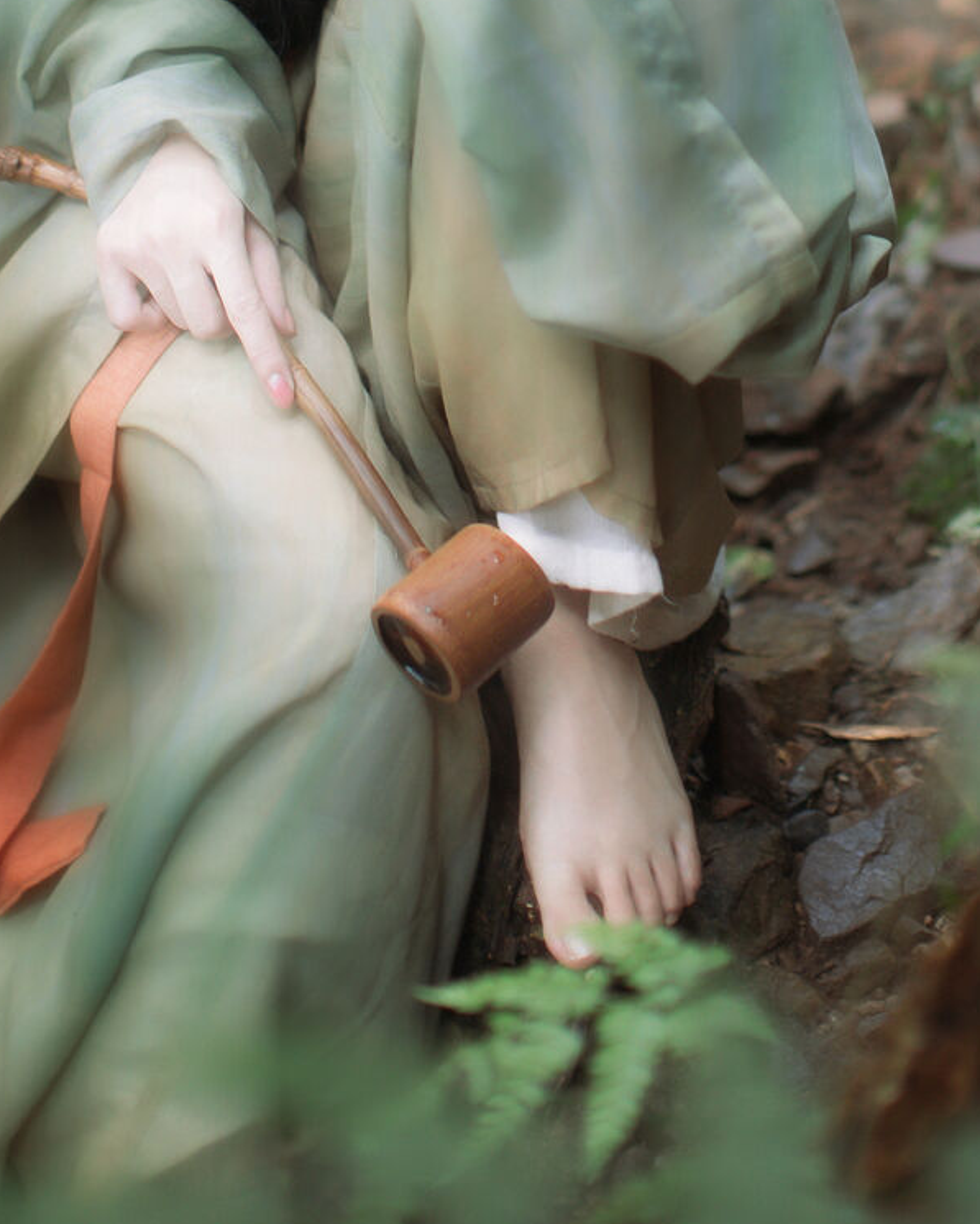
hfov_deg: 13.9
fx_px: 4024
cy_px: -202
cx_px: 635
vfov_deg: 16.6
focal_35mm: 111
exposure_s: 1/80
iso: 640
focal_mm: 50
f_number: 1.4
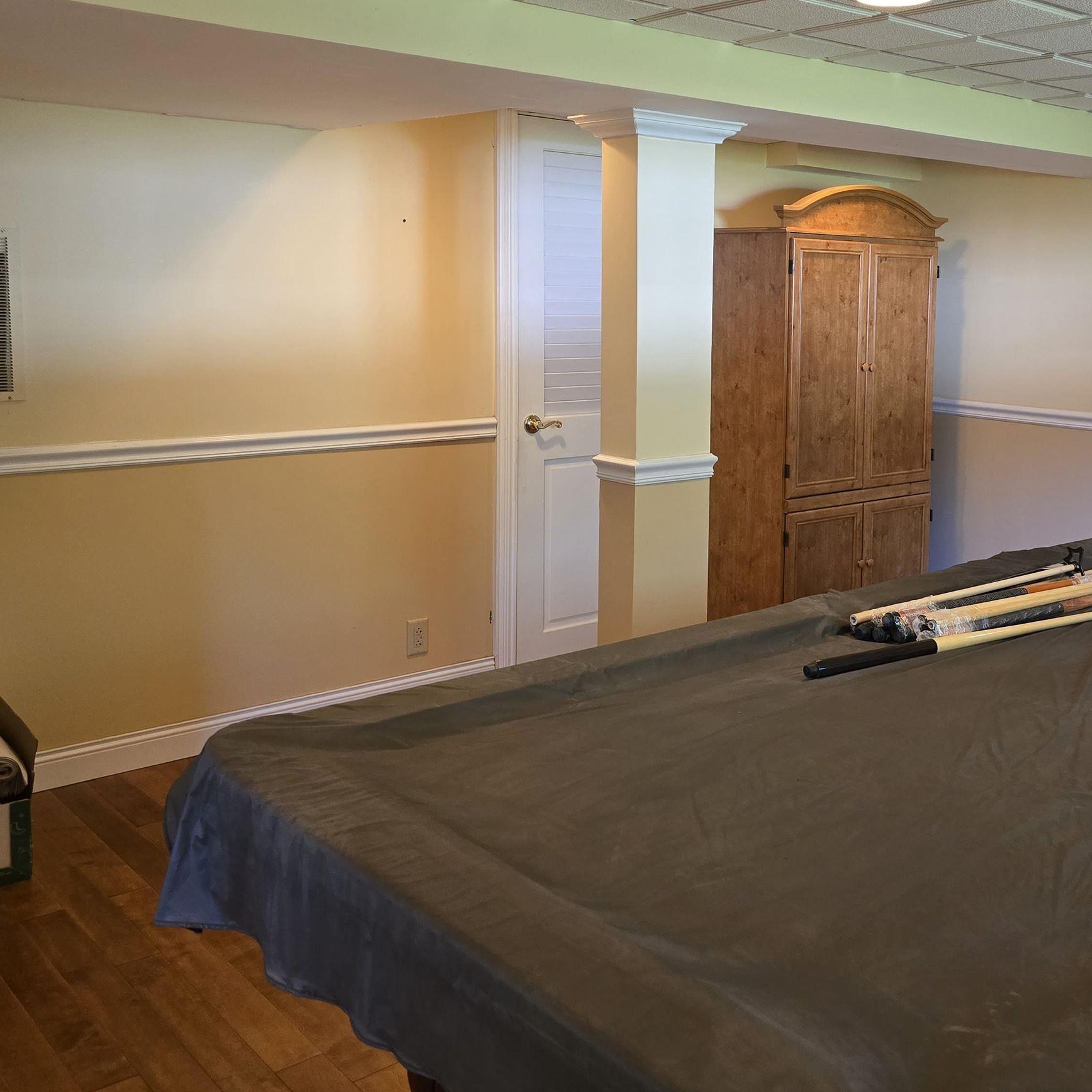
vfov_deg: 45.7
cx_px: 801
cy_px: 412
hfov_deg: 44.7
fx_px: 1285
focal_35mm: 36
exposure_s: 1/60
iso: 640
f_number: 1.7
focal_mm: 6.3
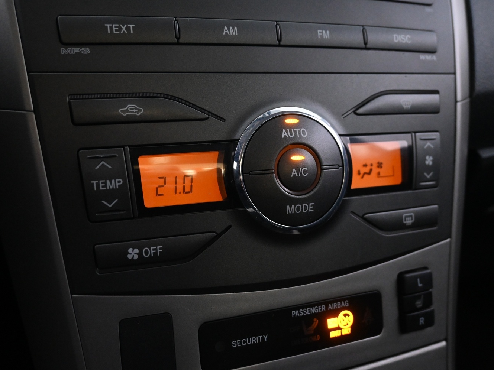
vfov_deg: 41.4
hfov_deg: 53.6
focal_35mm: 34
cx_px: 244
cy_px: 188
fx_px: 489
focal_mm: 19.5
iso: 3200
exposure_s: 1/30
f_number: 3.8
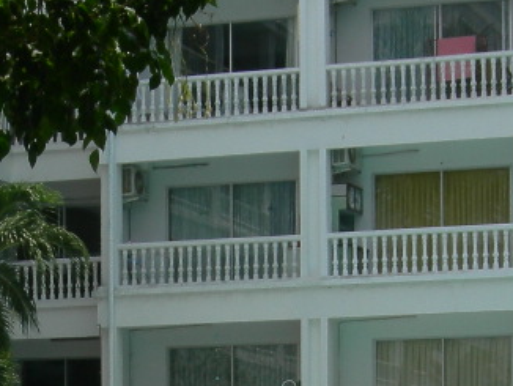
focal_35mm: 157
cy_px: 540
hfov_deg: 12.5
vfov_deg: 9.3
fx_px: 2328
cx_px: 124
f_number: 6.9
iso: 64
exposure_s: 1/298
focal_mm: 10.4
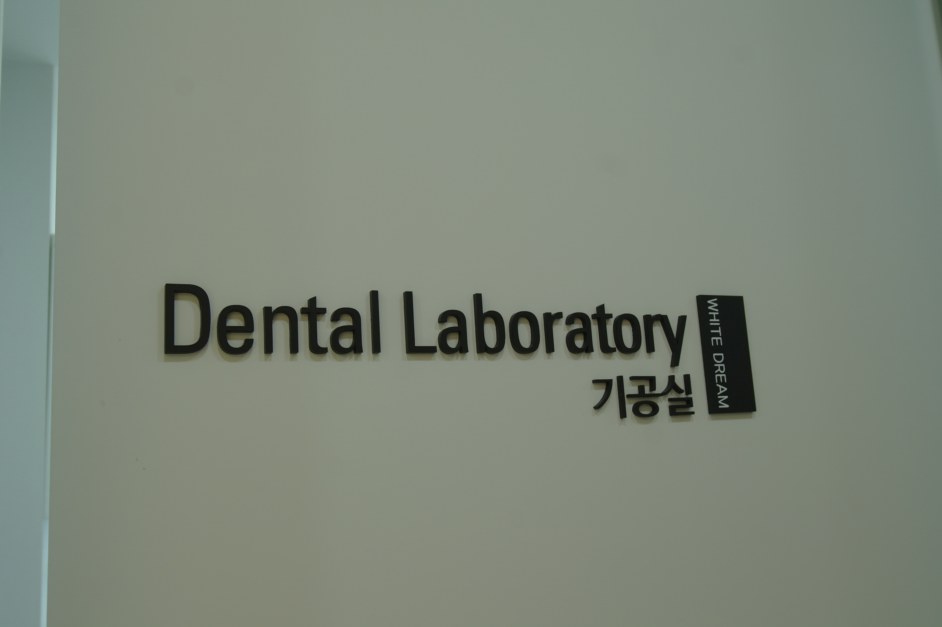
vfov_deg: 43.6
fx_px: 785
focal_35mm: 30
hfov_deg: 62.0
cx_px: 471
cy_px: 314
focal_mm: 20
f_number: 6.3
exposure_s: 1/30
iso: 100
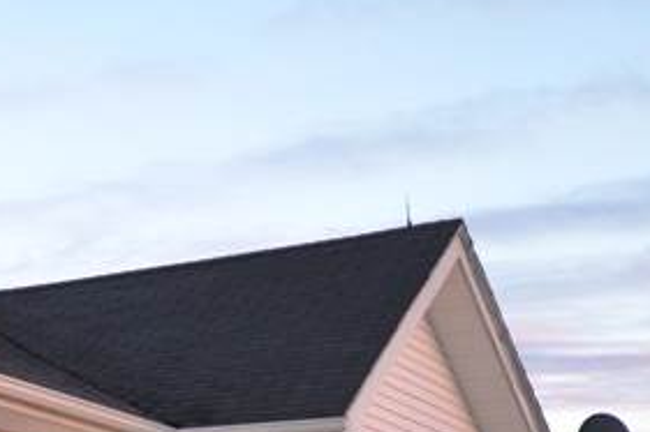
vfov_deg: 10.3
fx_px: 2364
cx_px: -361
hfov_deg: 14.5
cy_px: 509
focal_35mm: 131
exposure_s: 1/60
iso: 640
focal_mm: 24
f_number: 4.5
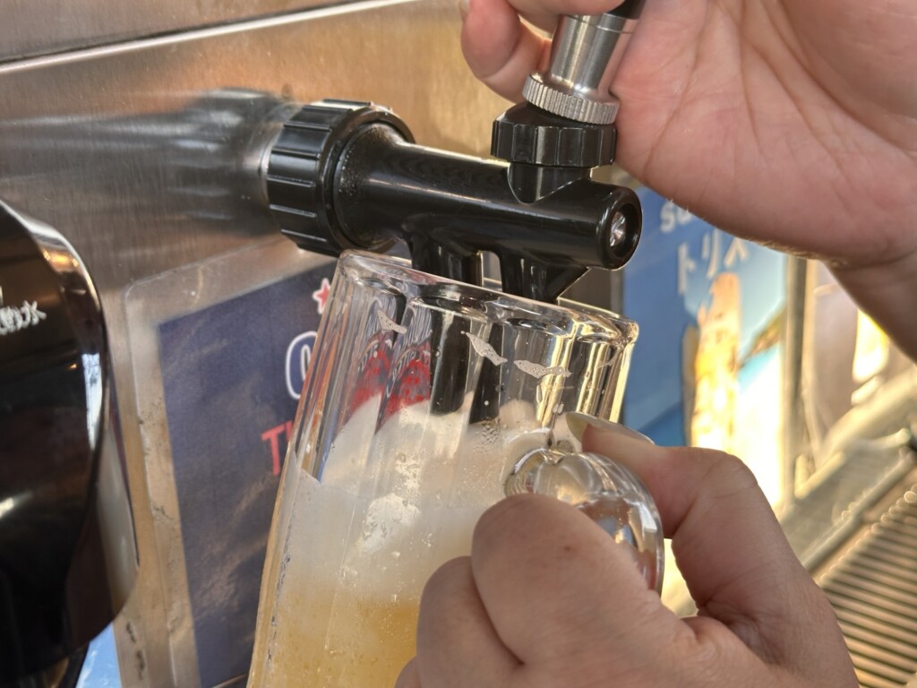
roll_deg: +2.6
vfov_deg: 30.3
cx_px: 458
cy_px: 344
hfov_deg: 39.7
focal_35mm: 48
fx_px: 1272
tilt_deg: -22.2
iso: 80
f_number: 1.78
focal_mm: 6.86
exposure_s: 1/60
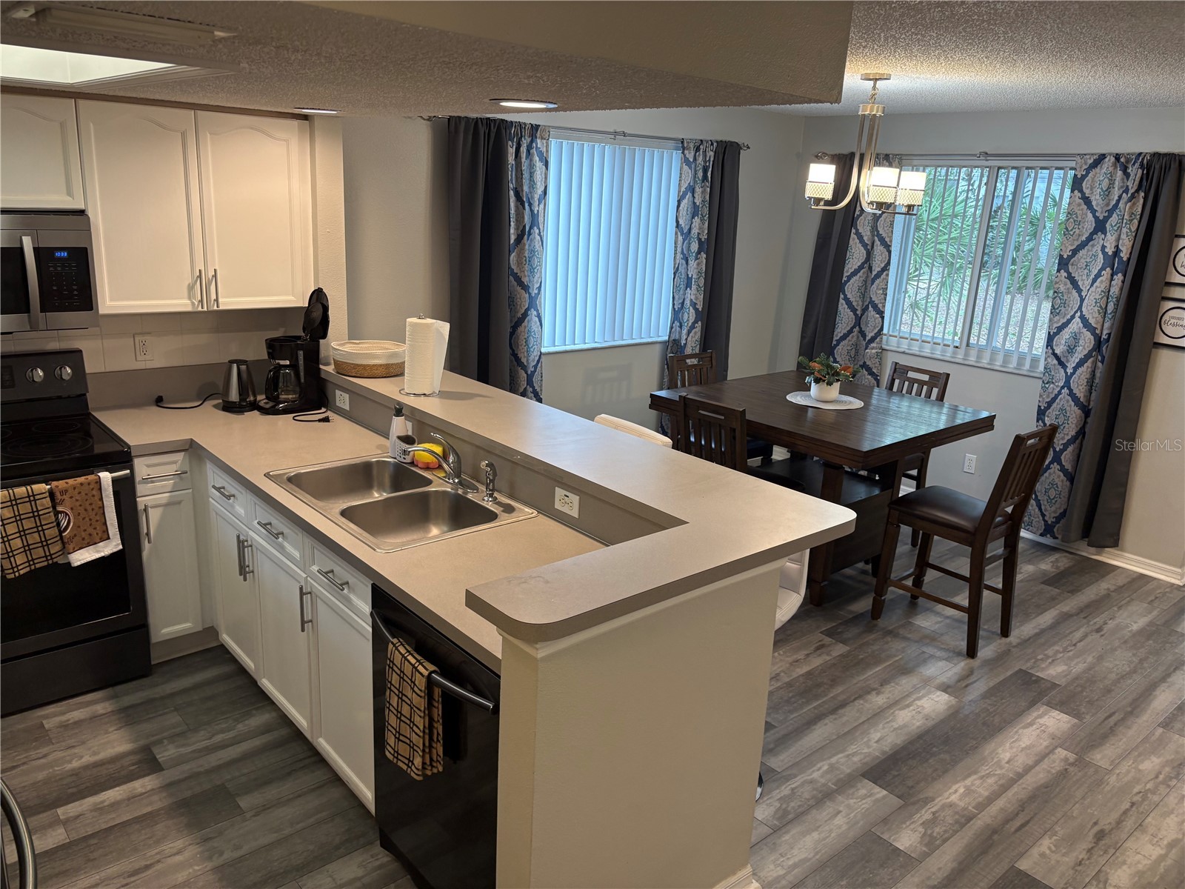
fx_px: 890
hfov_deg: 67.3
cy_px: 444
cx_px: 592
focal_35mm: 26
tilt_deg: -13.8
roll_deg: -2.6
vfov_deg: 53.1
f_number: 1.6
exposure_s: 1/60
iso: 100
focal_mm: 5.96
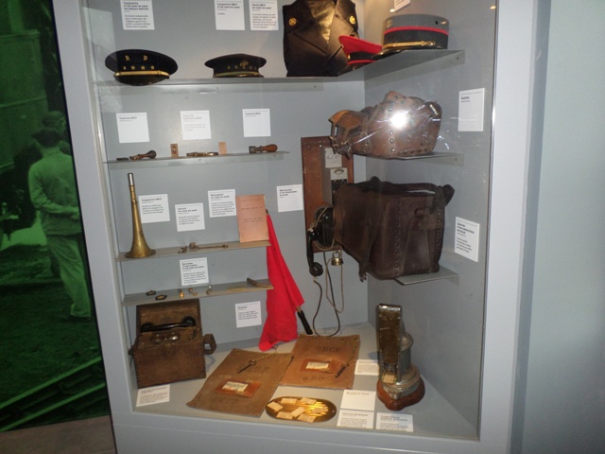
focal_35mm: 25
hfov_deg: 69.4
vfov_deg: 54.9
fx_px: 437
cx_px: 302
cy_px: 227
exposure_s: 1/30
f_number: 2.5
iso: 120
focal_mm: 4.5
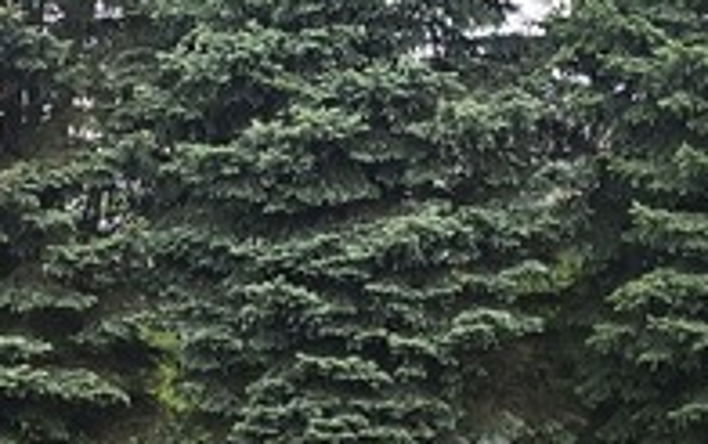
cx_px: 498
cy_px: 289
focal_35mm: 179
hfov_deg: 11.7
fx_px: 3458
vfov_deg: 7.3
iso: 12
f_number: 1.7
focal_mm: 6.3
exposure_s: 1/180
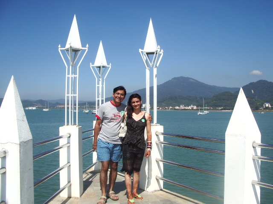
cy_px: 102
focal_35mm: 35
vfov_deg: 40.7
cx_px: 136
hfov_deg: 52.6
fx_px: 276
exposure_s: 1/640
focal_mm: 5.8
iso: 50
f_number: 4.3
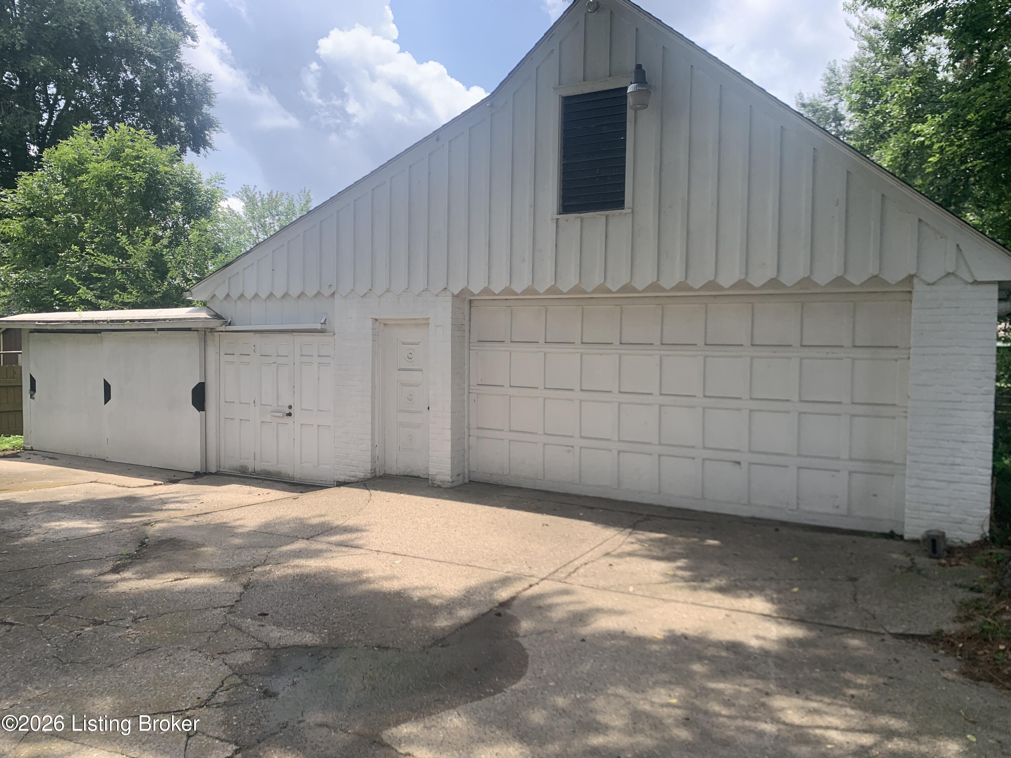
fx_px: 759
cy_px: 379
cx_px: 506
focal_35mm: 26
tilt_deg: -1.2
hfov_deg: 67.3
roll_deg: -0.8
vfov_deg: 53.1
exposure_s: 1/1032
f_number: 1.8
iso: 25
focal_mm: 4.25
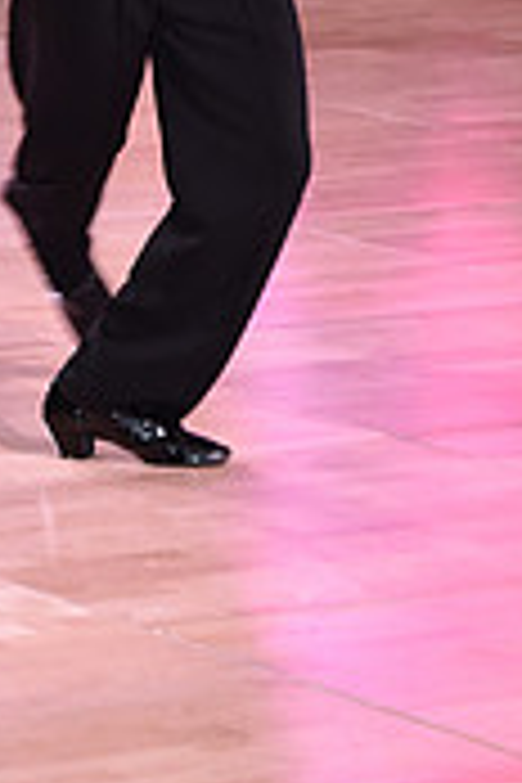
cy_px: -292
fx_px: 7112
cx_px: 583
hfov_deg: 4.2
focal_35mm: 327
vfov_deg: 6.2
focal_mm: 98
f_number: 4.5
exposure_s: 1/250
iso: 1600
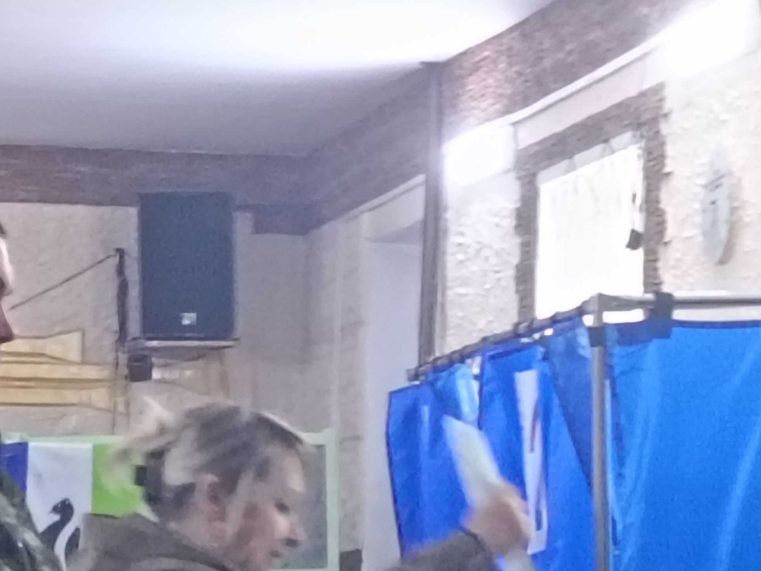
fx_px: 3474
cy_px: 542
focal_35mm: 158
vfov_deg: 9.3
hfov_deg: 12.4
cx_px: 148
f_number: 1.75
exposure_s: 1/24
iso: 3171
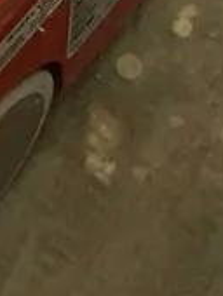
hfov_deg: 13.2
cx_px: 57
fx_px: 960
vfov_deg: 14.4
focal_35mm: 112
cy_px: -306
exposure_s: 1/30
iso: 800
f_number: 1.8
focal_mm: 4.25
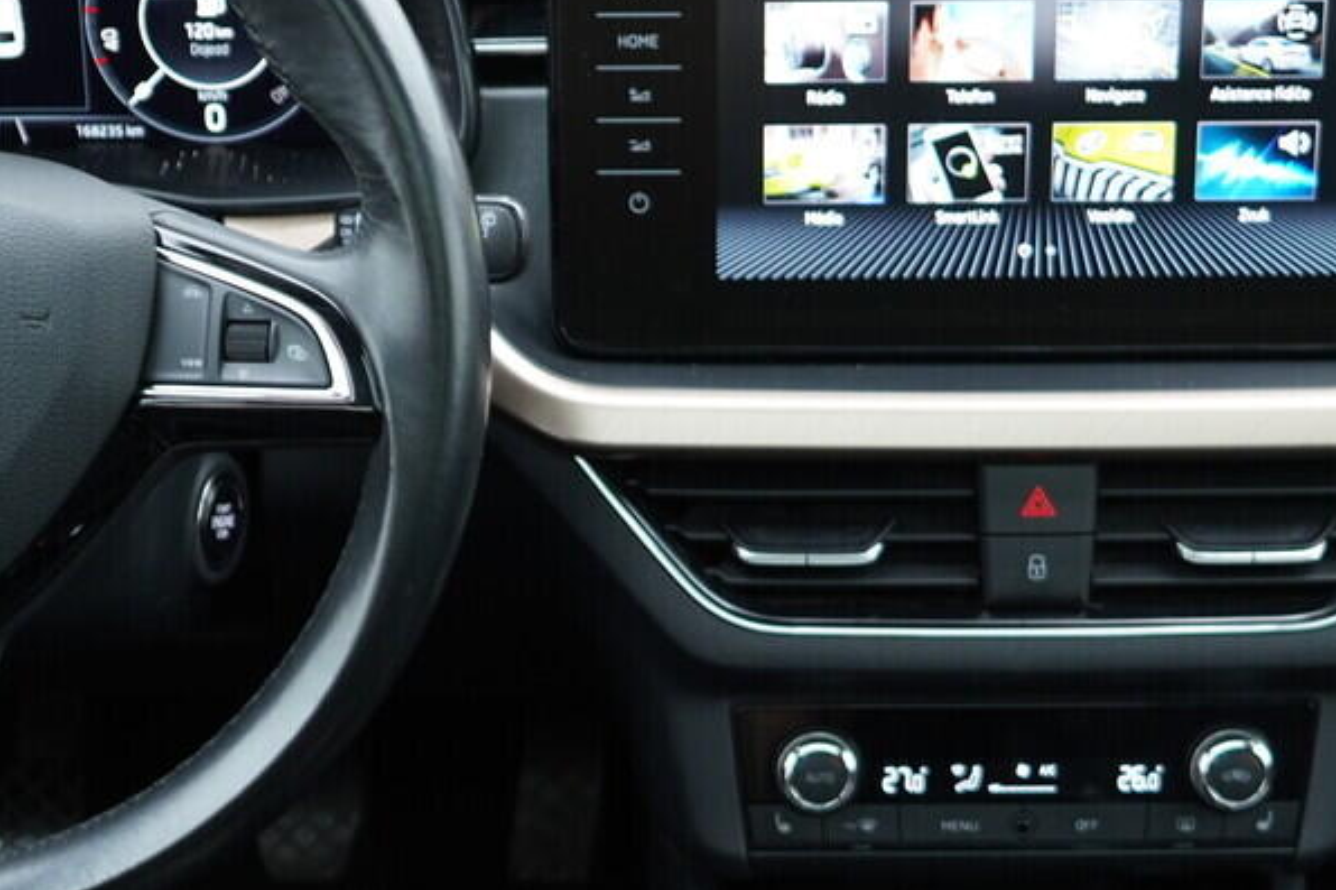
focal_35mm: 87
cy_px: 740
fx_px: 3228
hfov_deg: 23.4
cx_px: 569
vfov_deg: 15.6
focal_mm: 24
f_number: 2.8
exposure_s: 1/40
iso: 320
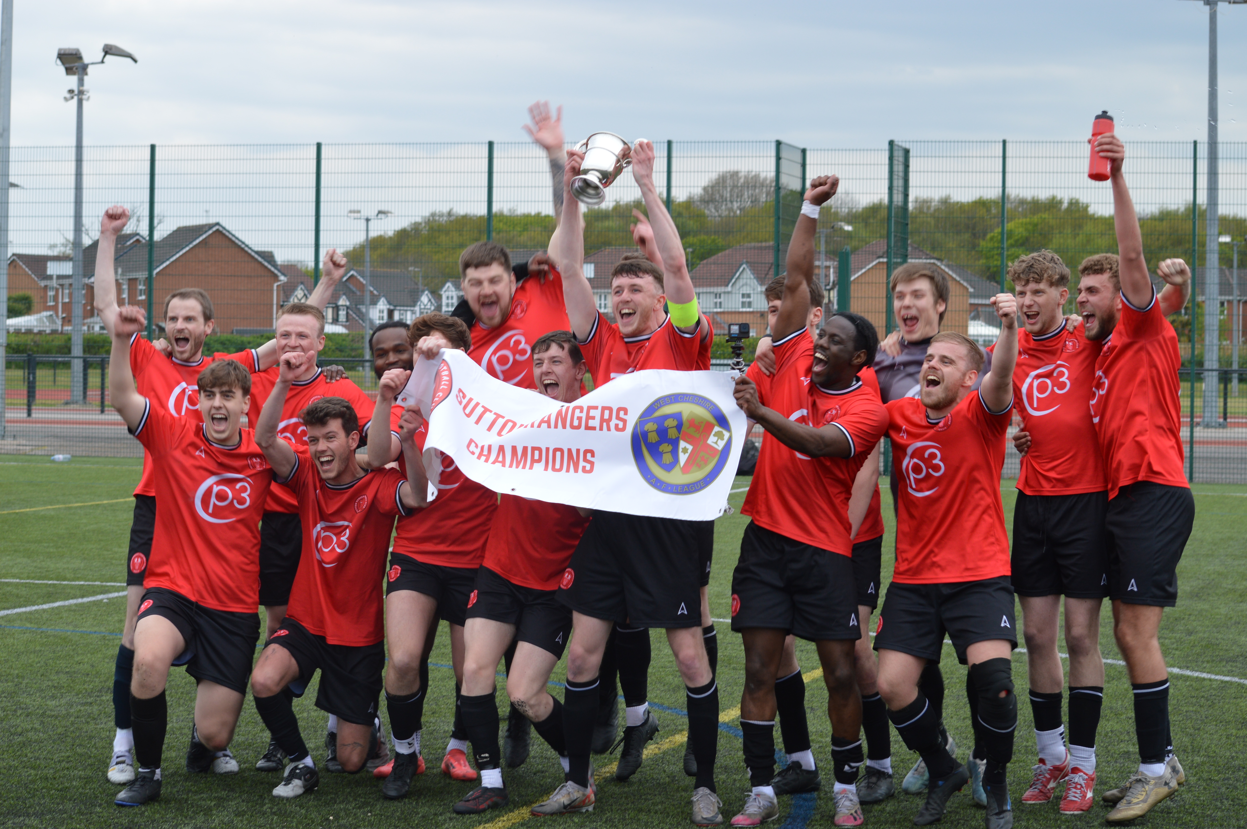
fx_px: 2855
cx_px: 624
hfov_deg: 24.6
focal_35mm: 82
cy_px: 414
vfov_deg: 16.5
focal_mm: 55
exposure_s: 1/125
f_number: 5.6
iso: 200
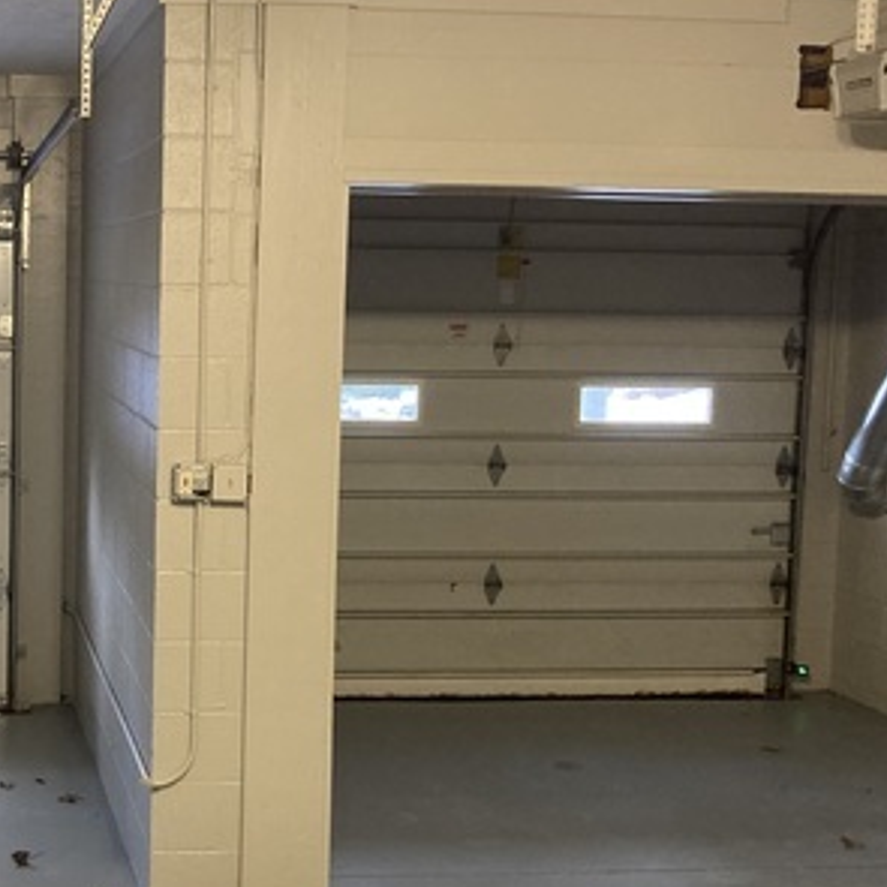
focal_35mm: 56
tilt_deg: -4.8
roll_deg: -1.9
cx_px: 98
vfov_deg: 30.6
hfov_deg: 29.4
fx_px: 1623
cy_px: 430
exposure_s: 1/40
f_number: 1.8
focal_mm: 3.99
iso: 250
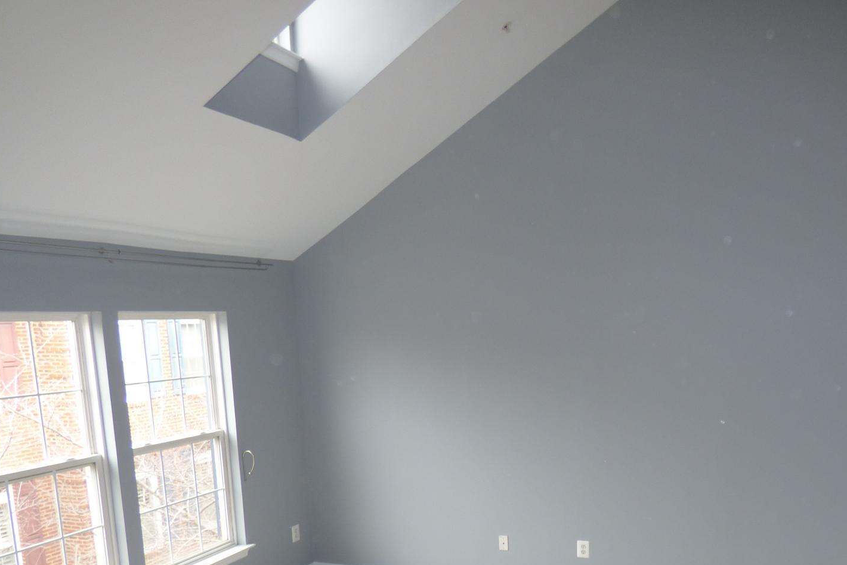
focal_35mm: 30
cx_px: 575
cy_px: 449
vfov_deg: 41.8
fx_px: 706
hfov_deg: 60.2
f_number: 2.8
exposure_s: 1/25
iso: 100
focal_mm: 3.58
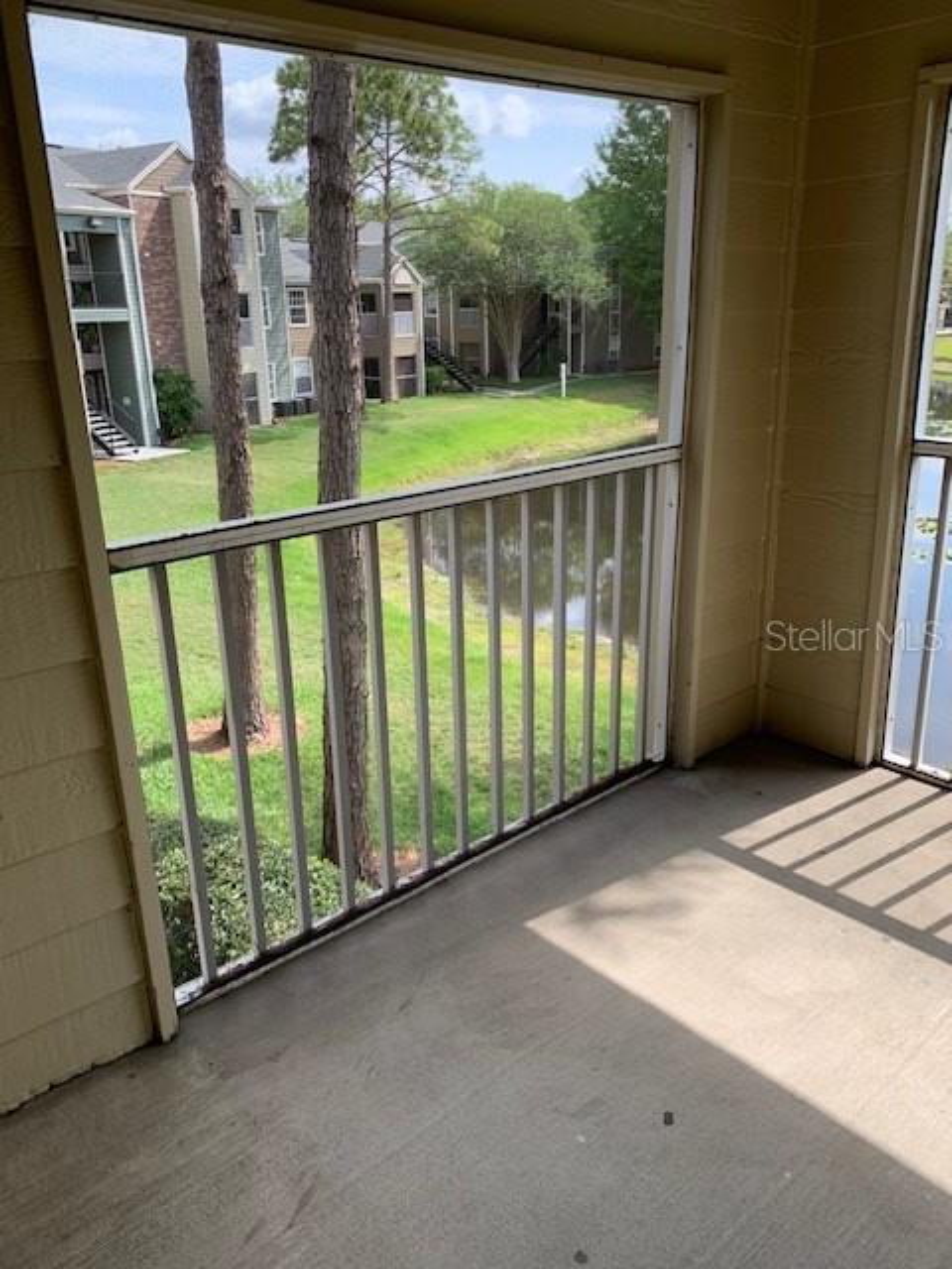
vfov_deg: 67.3
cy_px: 634
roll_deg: +1.9
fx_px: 953
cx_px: 476
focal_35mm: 26
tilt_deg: -20.8
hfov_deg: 53.1
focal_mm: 4.25
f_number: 1.8
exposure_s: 1/570
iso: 25
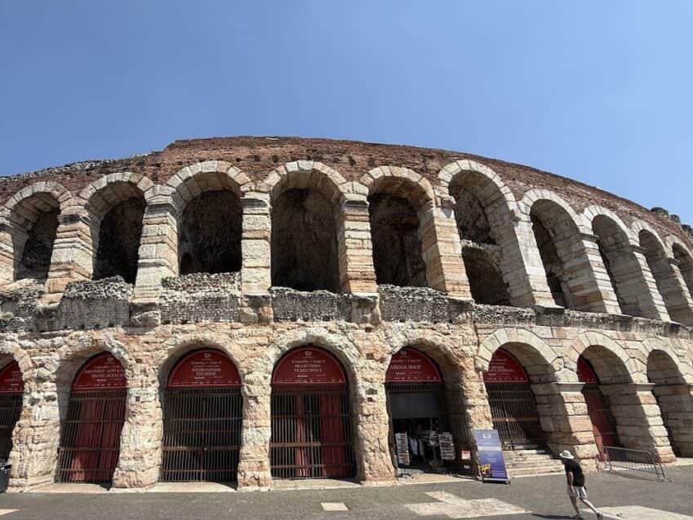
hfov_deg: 90.2
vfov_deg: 74.4
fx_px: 340
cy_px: 292
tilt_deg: +20.6
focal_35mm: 17
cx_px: 287
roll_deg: +1.0
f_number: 2.2
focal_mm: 2.22
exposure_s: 1/1848
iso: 50
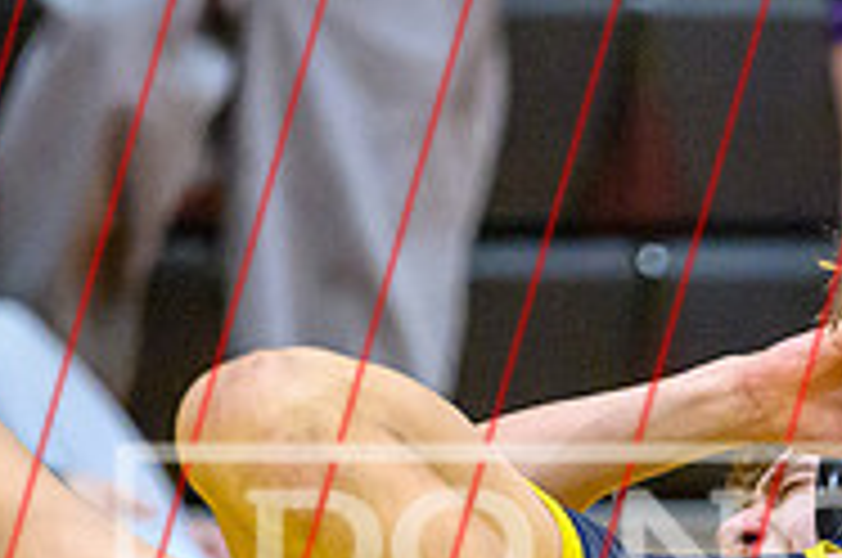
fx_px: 17185
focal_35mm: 736
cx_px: 585
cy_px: 335
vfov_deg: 1.9
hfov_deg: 2.8
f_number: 2.8
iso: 14400
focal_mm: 185
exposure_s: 1/800
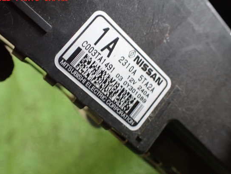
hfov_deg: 55.3
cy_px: 88
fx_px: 220
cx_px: 117
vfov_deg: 43.0
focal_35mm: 33
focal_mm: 5.4
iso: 800
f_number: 2.3
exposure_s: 1/50
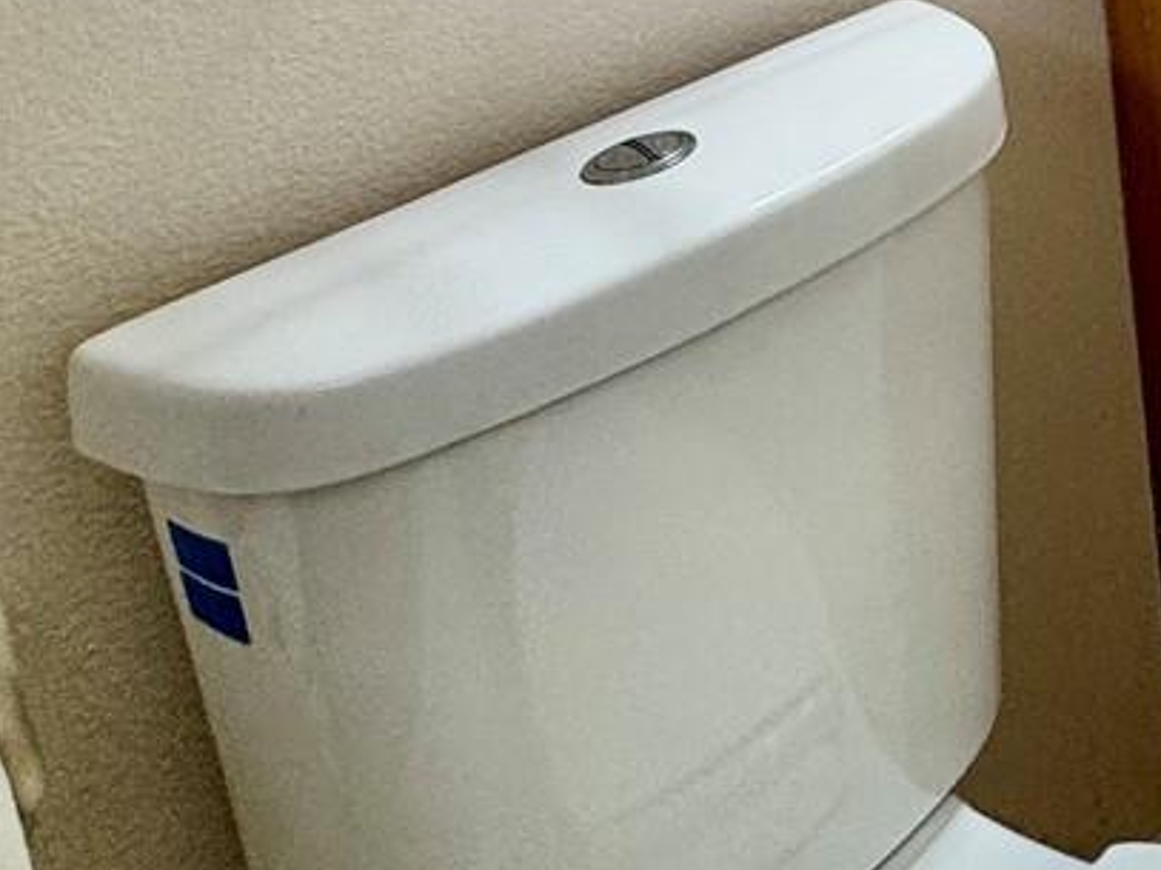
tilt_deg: -4.6
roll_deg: +4.3
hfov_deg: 28.1
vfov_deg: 20.5
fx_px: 1844
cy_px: -608
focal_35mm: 55
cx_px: 1549
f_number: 2.2
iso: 125
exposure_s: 1/120
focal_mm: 2.22
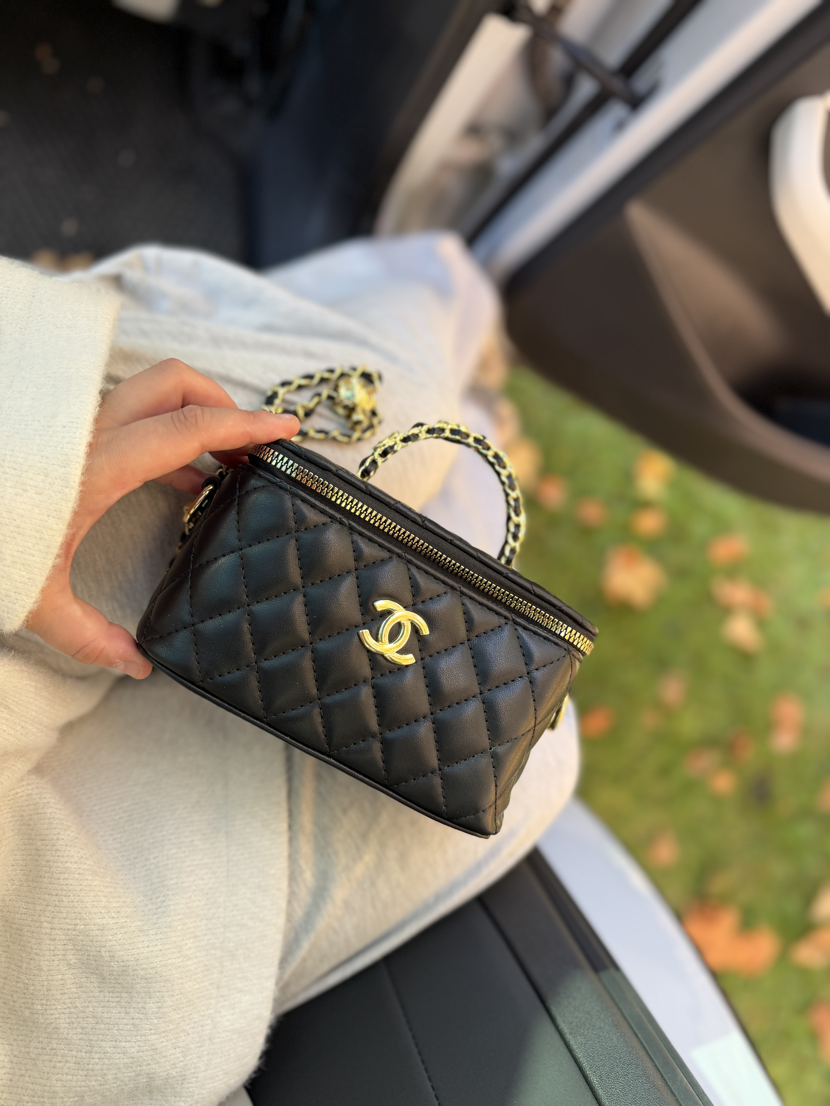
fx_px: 767
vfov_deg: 71.6
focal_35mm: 24
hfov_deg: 56.8
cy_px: 553
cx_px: 415
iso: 80
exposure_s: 1/121
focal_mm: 6.76
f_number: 1.78
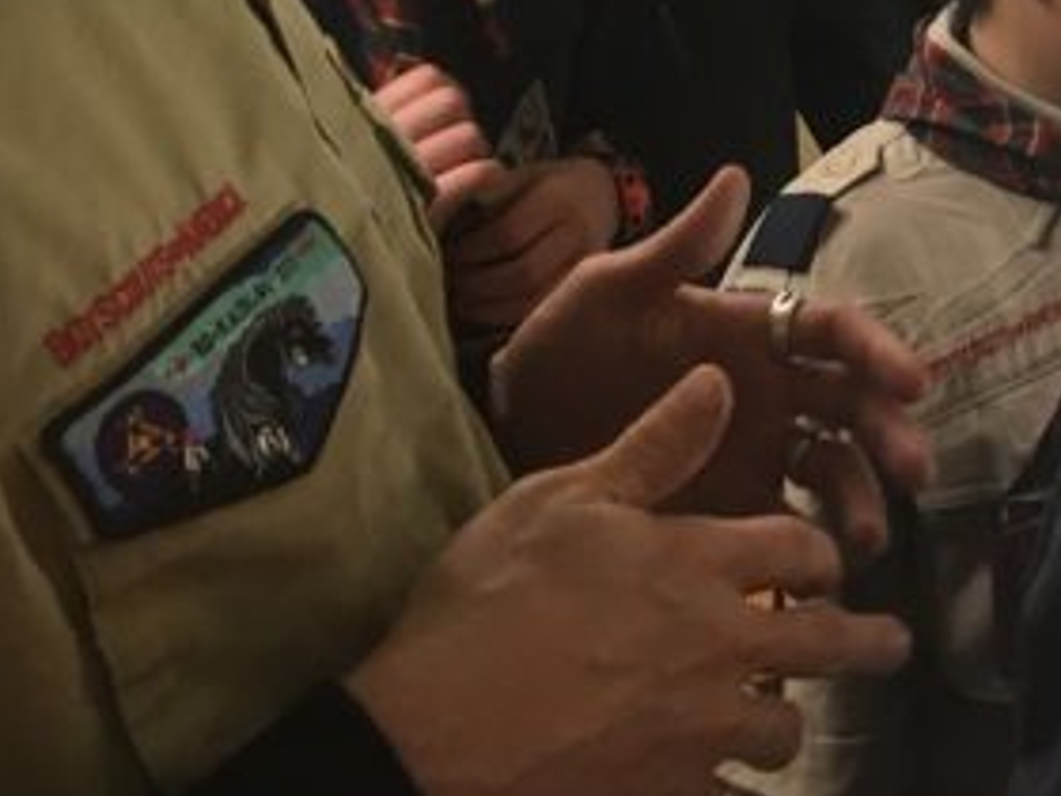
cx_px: 1235
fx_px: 2513
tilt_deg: -9.9
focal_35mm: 82
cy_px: -250
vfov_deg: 16.9
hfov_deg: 22.2
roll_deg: +2.0
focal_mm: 4.15
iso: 100
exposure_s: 1/30
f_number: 2.2
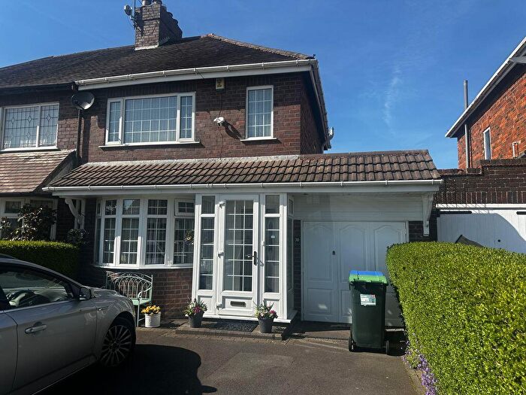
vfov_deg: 56.8
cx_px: 263
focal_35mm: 24
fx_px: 365
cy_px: 198
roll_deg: -1.0
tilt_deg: +5.8
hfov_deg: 71.6
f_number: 1.78
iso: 80
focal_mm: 6.86
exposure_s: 1/3472
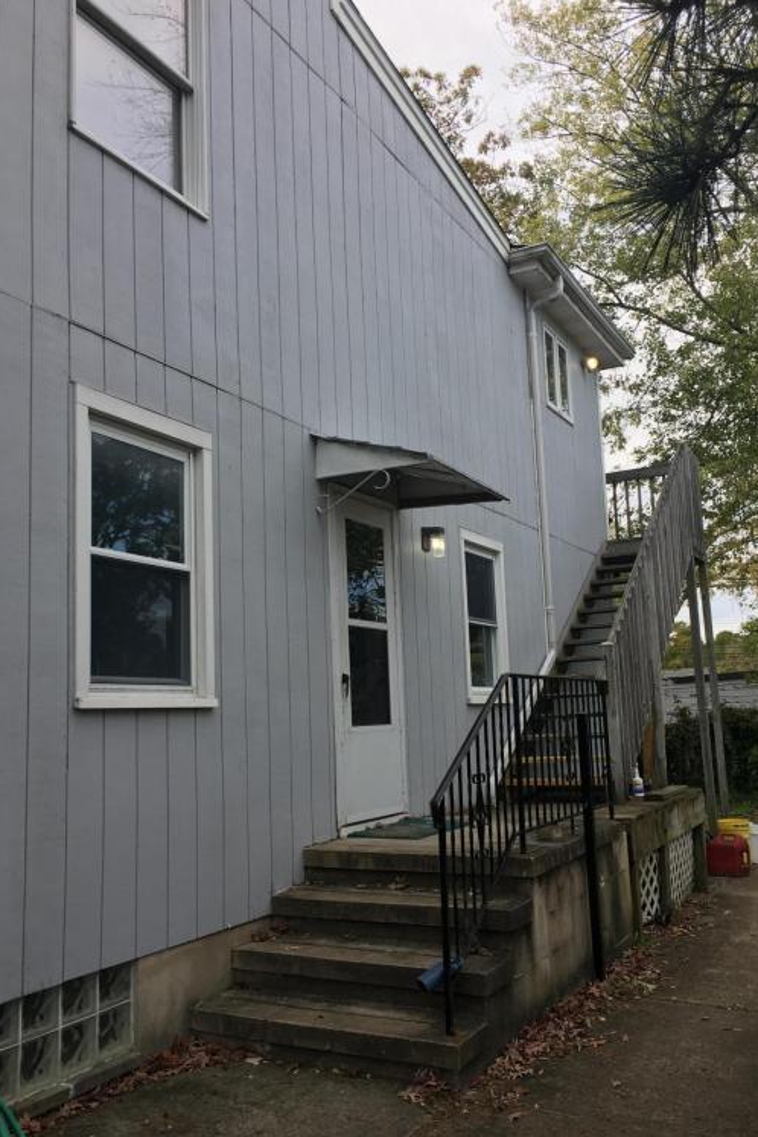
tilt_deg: +6.9
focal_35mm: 31
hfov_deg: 42.3
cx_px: 397
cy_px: 580
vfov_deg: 60.3
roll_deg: +2.0
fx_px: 979
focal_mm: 4.15
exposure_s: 1/450
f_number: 2.2
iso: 25
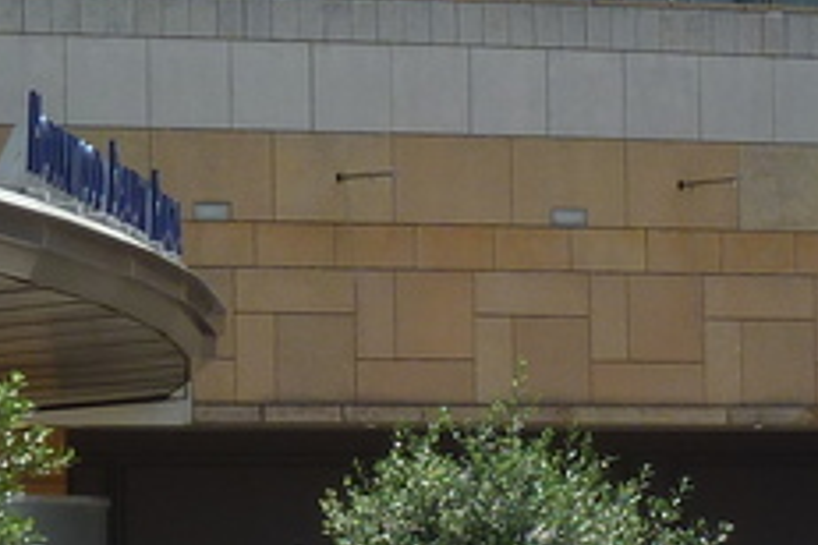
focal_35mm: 421
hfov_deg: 4.9
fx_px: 9565
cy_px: 216
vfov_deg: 3.3
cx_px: 1218
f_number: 4.2
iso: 80
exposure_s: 1/320
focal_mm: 12.8
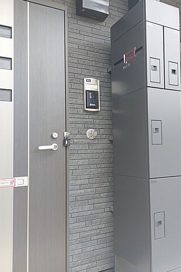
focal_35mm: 34
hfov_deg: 37.5
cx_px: 145
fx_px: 257
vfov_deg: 55.8
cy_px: 137
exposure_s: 1/60
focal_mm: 5.23
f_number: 1.8
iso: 40
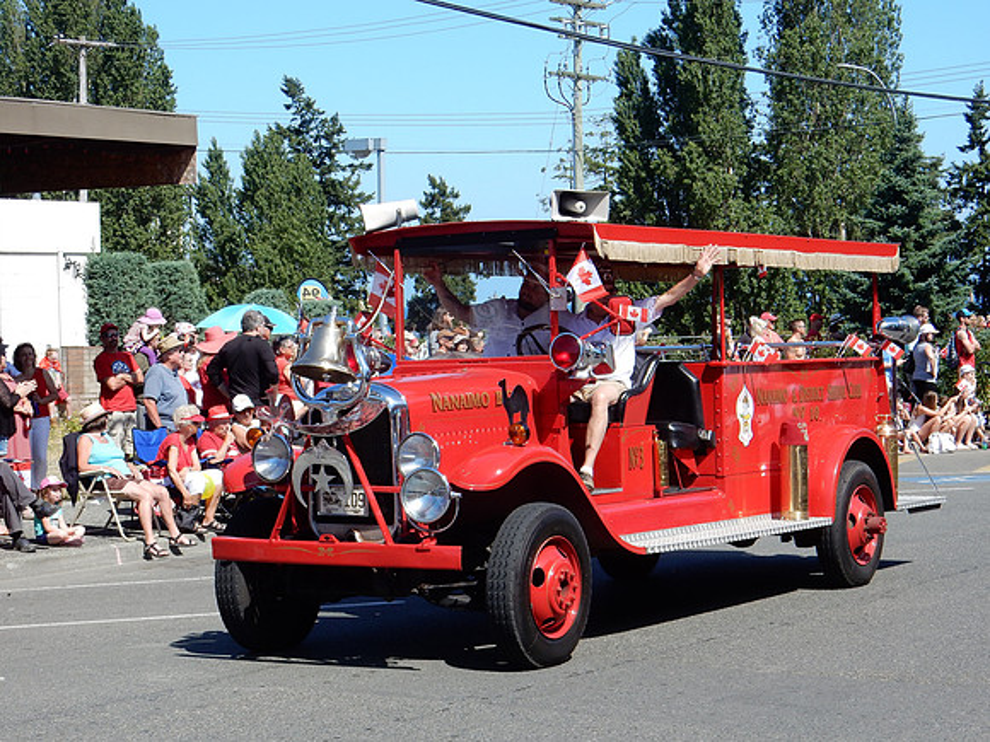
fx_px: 2402
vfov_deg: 17.6
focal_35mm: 84
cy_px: 371
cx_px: 495
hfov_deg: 23.3
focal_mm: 14.9
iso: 125
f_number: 5
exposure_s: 1/500
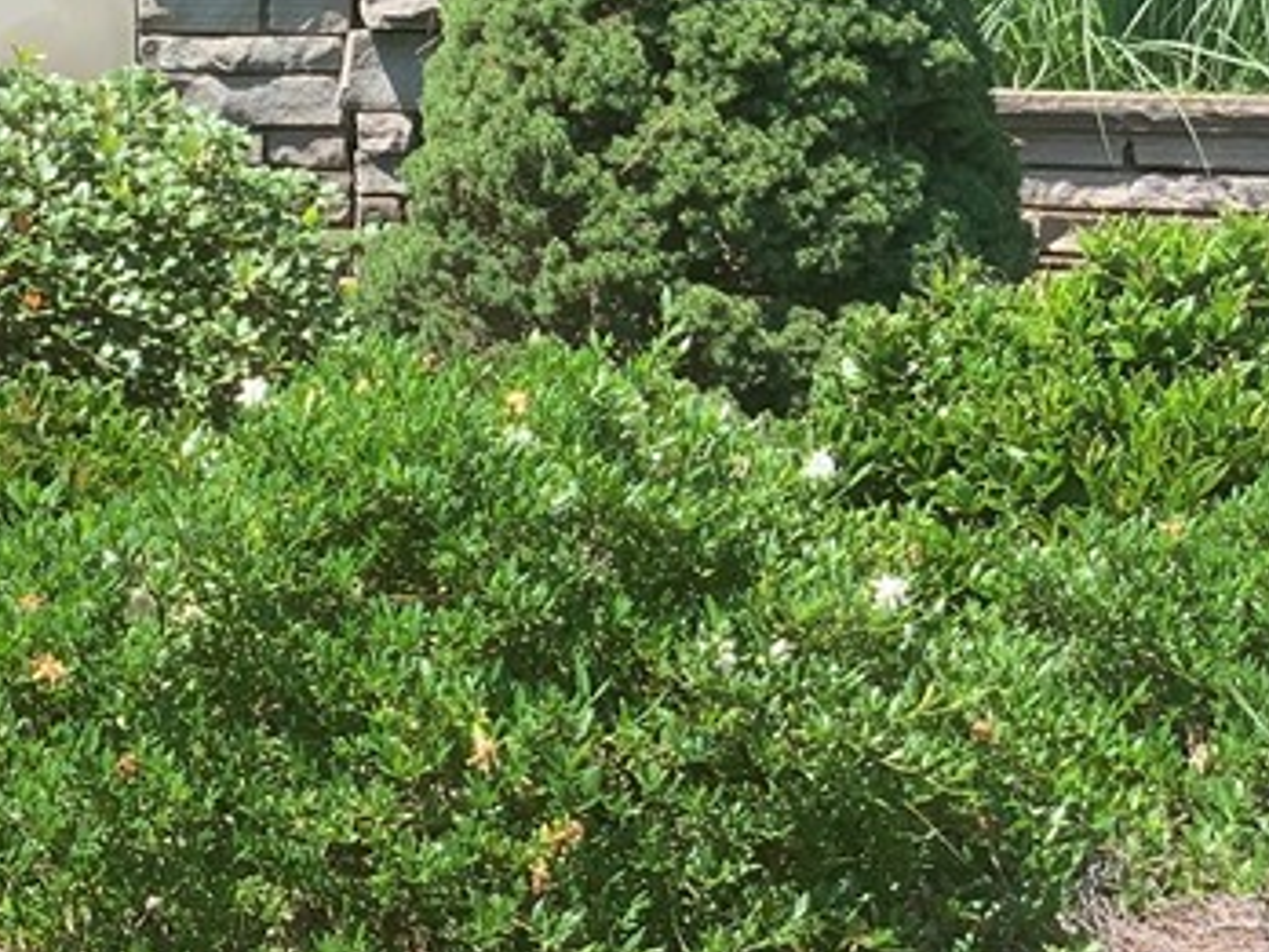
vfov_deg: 9.6
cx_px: -379
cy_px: 11
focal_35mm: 153
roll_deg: -1.3
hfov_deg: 12.5
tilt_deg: +1.3
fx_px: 5609
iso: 16
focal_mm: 6
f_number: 2.4
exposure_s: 1/366
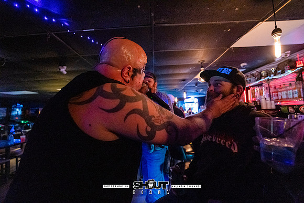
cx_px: 152
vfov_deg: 81.2
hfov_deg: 104.2
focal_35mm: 14
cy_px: 102
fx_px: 118
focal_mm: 14
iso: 3200
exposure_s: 1/250
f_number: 2.8
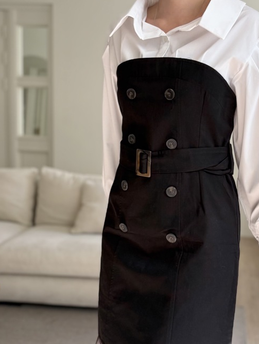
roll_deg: -2.1
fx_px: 399
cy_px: 237
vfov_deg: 45.9
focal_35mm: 40
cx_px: 159
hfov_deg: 35.8
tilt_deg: -7.4
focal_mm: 5.96
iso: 40
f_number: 1.6
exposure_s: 1/121
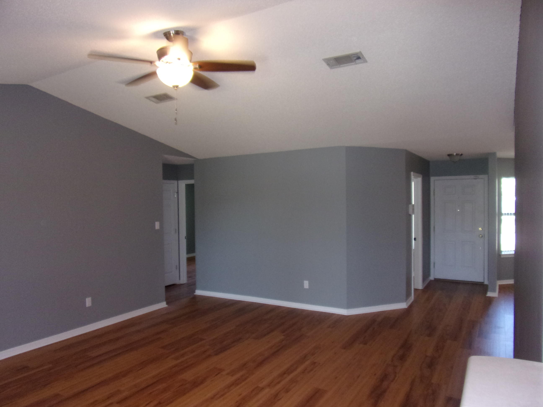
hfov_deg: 71.6
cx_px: 272
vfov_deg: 56.8
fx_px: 376
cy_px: 204
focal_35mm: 24
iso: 200
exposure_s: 1/34
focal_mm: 4.3
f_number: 3.3
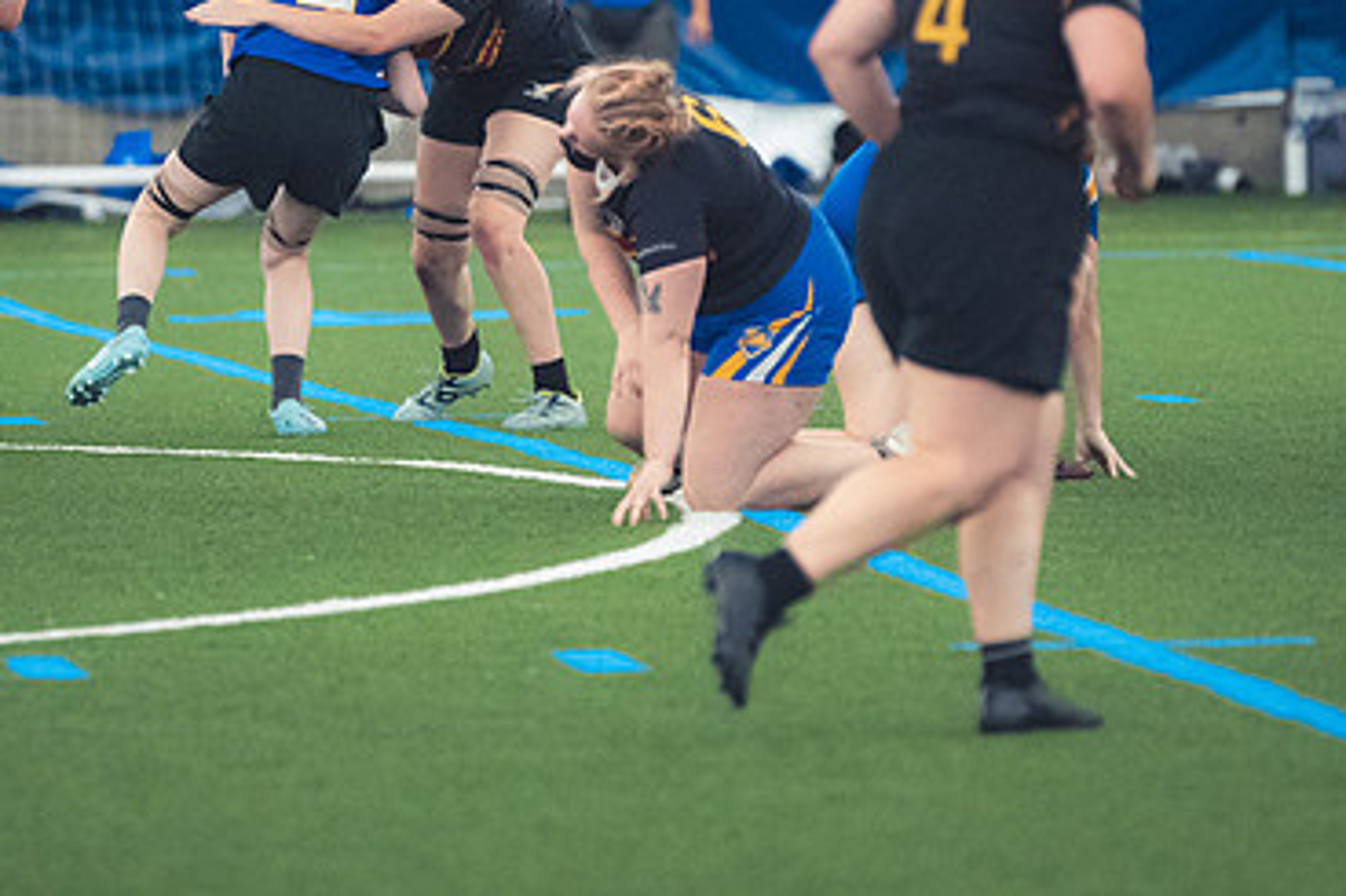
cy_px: 201
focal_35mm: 473
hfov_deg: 4.4
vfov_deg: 2.9
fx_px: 17676
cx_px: 585
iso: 5000
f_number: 2.8
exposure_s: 1/320
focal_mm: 200
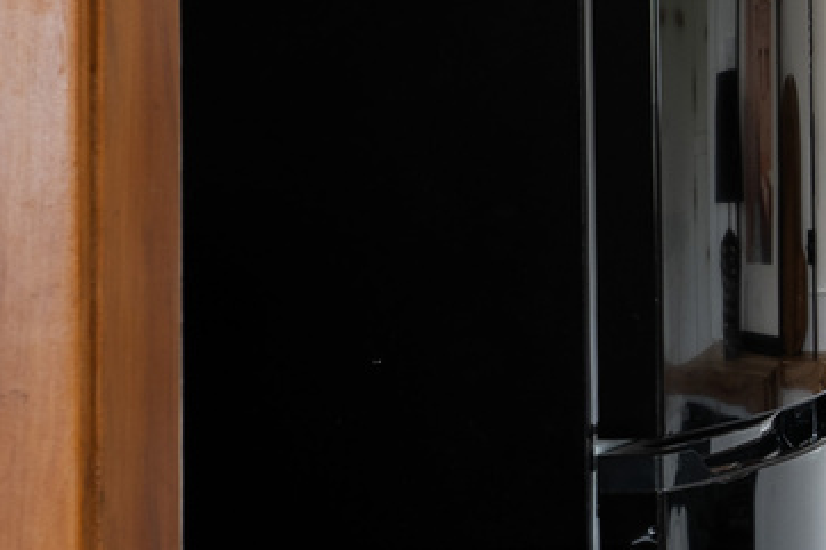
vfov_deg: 6.8
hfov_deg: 9.3
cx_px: 1823
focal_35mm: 202
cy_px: -76
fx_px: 4632
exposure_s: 1/4
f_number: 5.6
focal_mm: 35.7
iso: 100
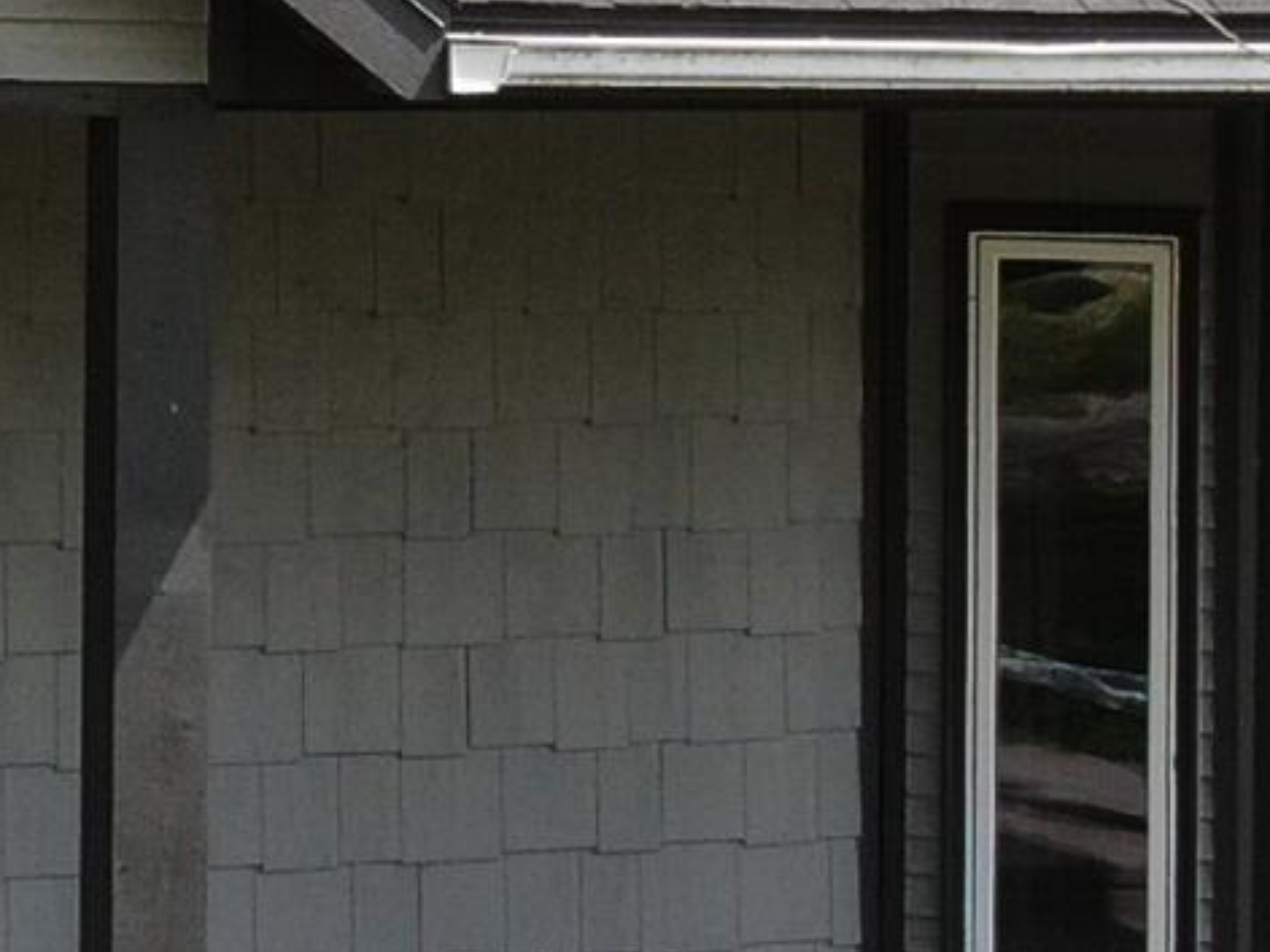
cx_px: 175
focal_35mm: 153
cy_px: -59
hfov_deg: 12.8
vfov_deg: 9.6
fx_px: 5612
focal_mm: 4.39
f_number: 2.8
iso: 100
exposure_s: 1/500
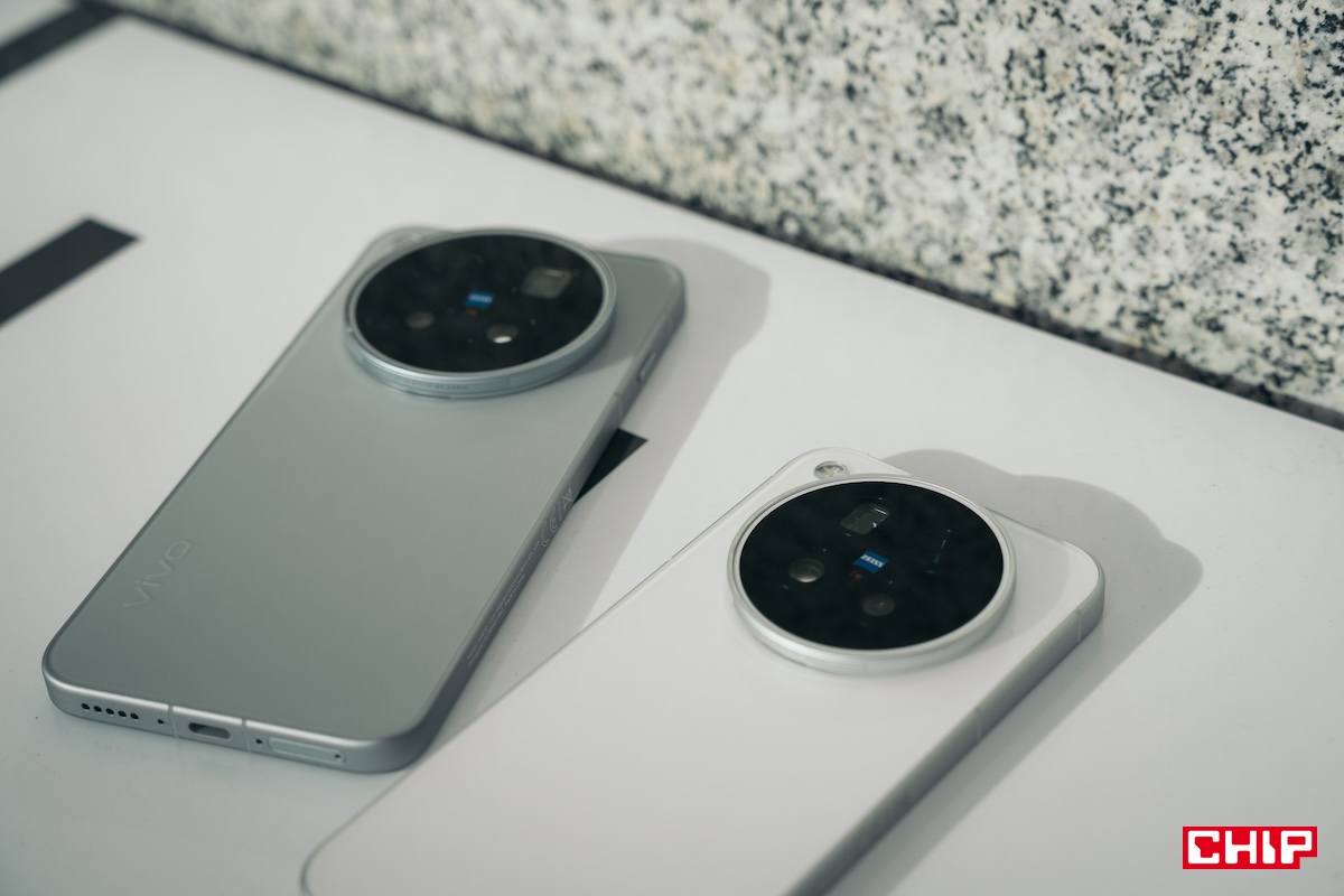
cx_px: 672
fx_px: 2613
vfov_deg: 19.5
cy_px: 448
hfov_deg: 28.8
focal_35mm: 70
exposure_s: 1/250
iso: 100
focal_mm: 70
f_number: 5.6
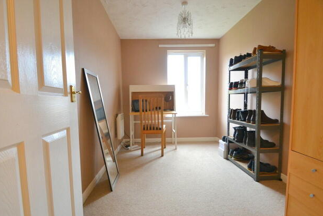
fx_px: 144
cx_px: 159
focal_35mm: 16
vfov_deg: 73.8
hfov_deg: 96.7
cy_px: 110
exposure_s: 1/60
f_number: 3.5
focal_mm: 10
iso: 900
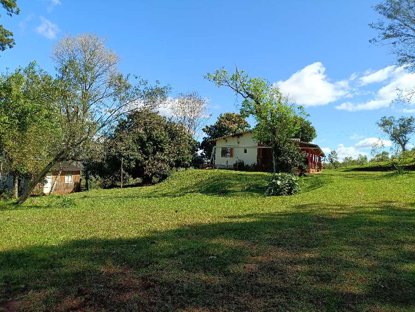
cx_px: 208
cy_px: 156
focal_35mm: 25
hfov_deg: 69.4
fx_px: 300
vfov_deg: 54.9
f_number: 1.7
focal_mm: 4.71
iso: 50
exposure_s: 1/394
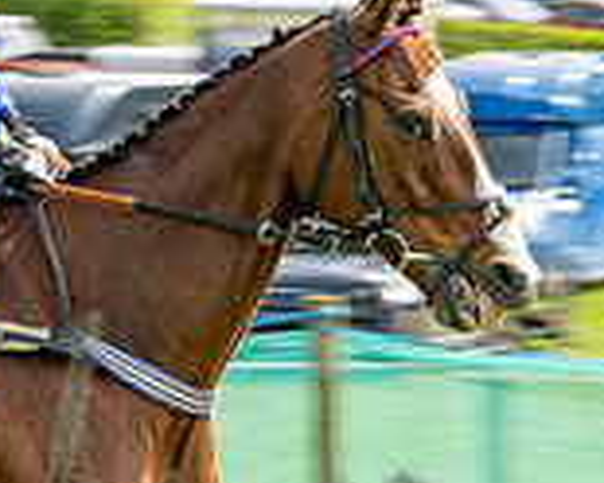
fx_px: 7669
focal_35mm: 429
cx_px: -424
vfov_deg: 3.6
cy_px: 313
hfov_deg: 4.5
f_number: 9
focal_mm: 87
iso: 100
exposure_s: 1/160
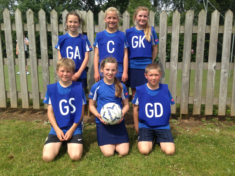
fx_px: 224
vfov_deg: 42.9
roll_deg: -0.7
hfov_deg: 55.4
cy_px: 88
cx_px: 118
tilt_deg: -9.9
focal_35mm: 33
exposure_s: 1/968
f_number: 2.4
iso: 50
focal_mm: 4.12
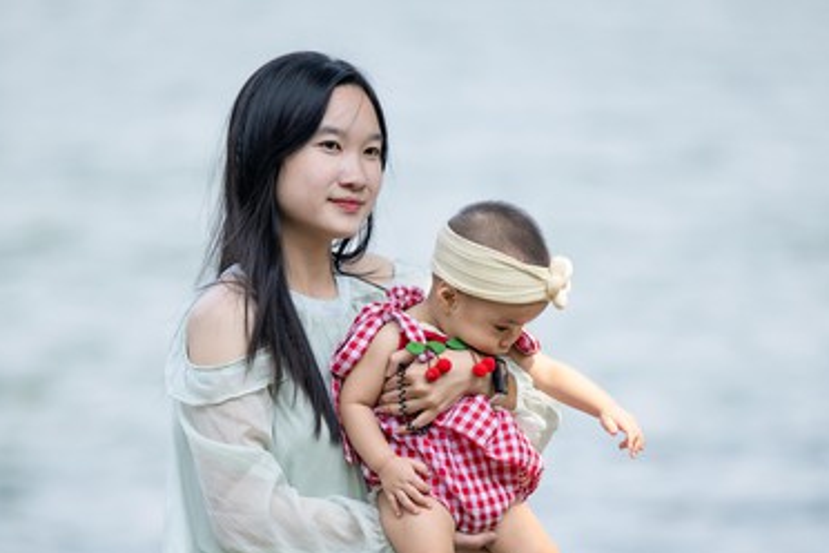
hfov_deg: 5.8
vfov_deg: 3.9
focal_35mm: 355
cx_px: 401
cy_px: 417
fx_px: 8174
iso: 320
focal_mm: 200
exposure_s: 1/1250
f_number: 2.8
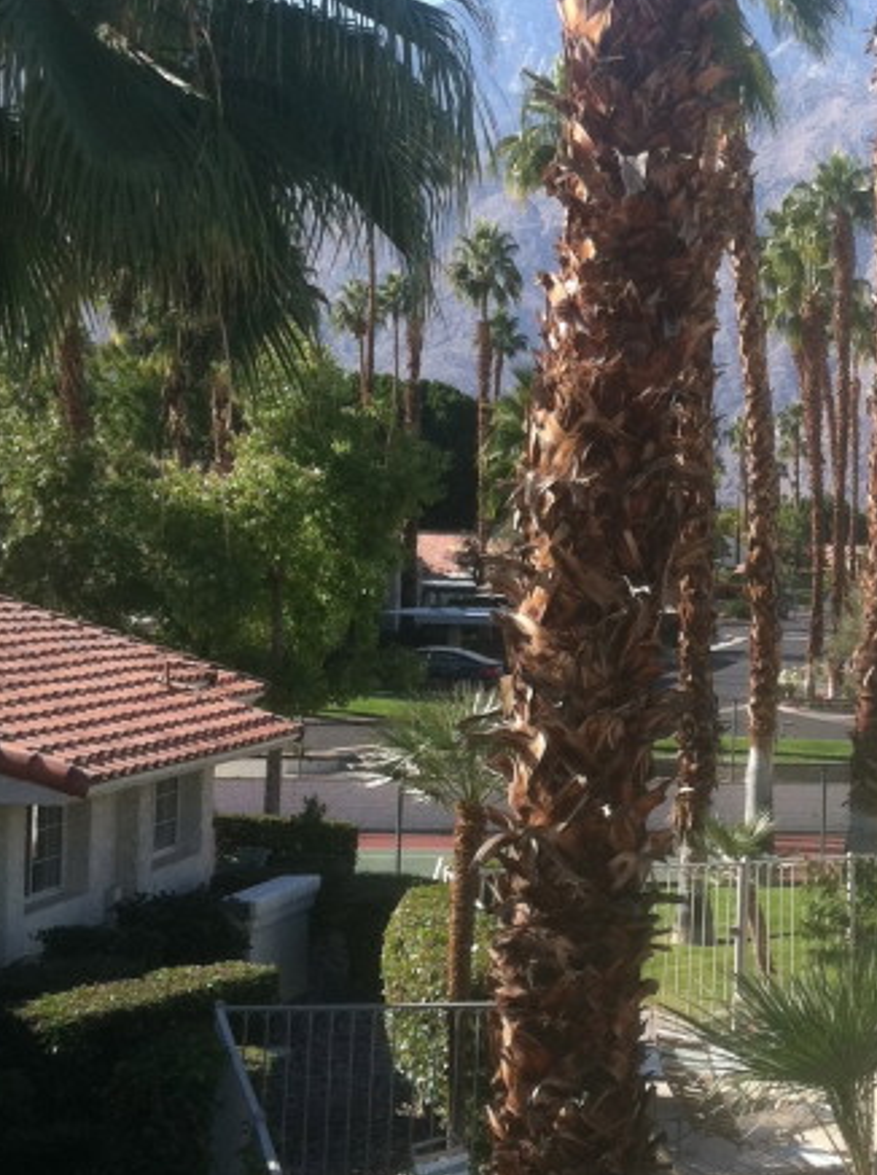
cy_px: 559
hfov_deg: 17.5
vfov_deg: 23.9
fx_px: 2779
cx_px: 880
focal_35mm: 82
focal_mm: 3.85
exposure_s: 1/566
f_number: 2.8
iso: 80
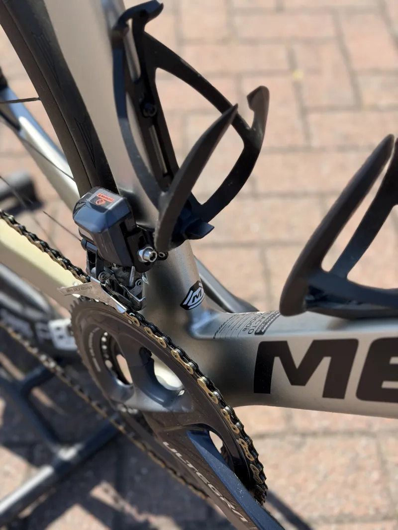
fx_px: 736
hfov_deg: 30.3
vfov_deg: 39.6
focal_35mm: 48
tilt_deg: -50.3
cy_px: 265
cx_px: 199
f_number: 1.78
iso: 80
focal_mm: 6.76
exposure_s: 1/2146
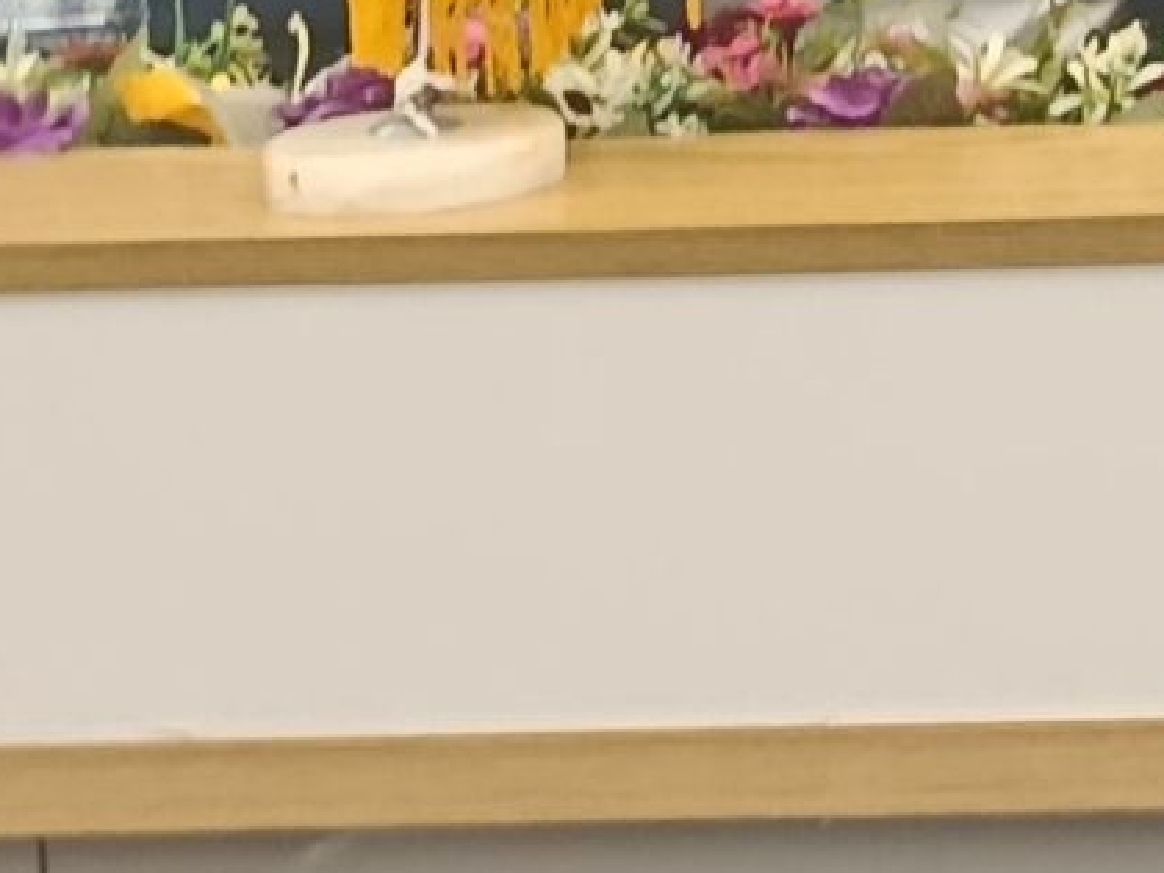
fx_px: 6154
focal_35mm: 183
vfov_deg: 7.7
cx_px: 2799
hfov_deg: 9.6
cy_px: -928
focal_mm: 5.24
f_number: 1.7
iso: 616
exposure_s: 1/50
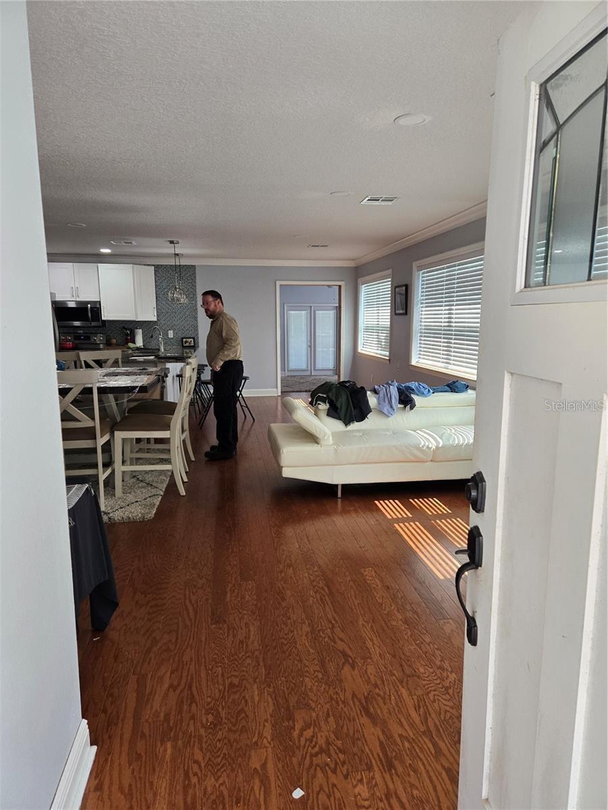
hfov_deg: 58.9
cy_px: 405
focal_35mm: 23
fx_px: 539
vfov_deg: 73.9
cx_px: 304
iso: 160
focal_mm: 5.4
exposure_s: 1/180
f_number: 1.8
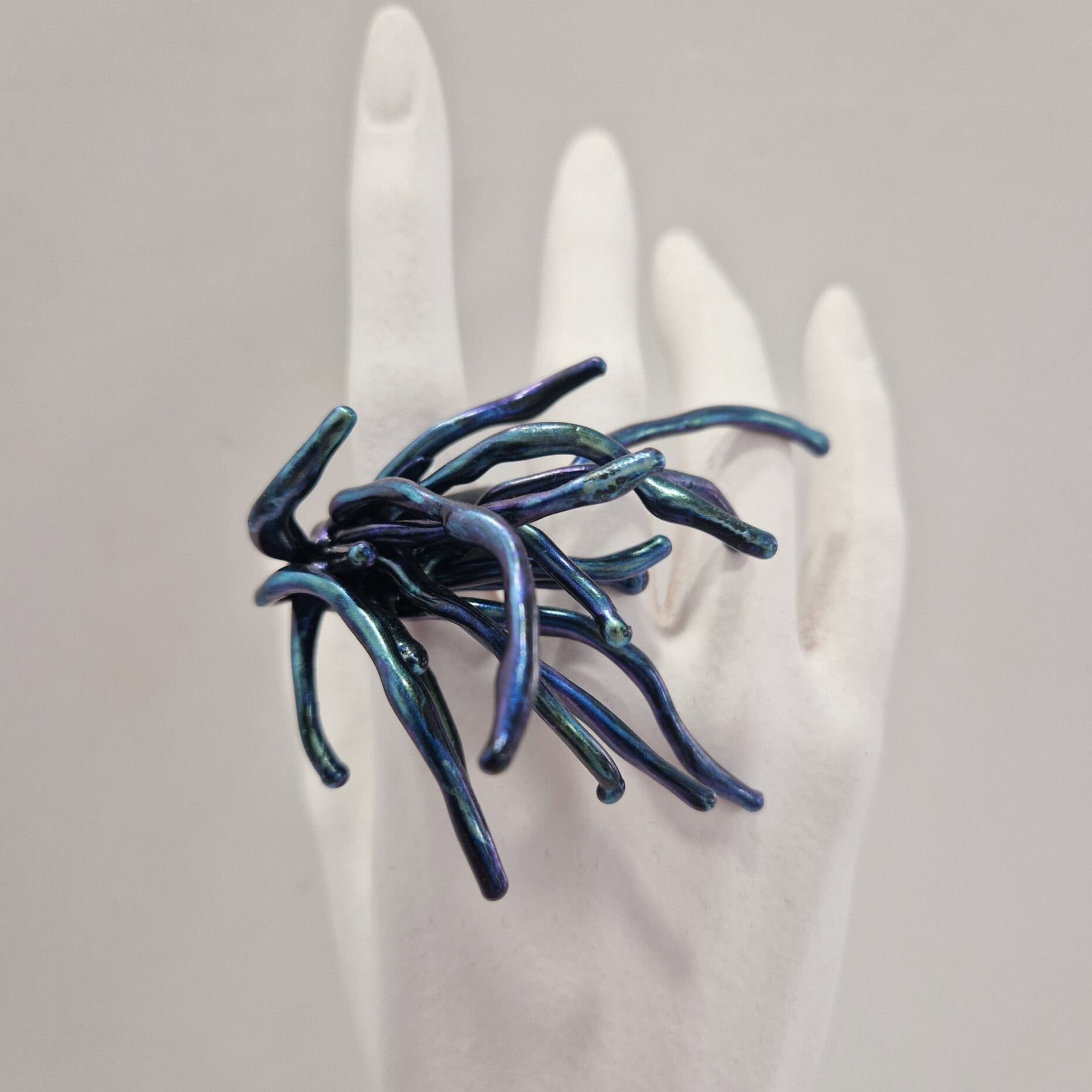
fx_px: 999
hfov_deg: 57.3
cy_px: 586
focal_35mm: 28
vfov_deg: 57.2
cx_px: 554
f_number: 1.8
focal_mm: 5.4
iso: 50
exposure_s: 1/223
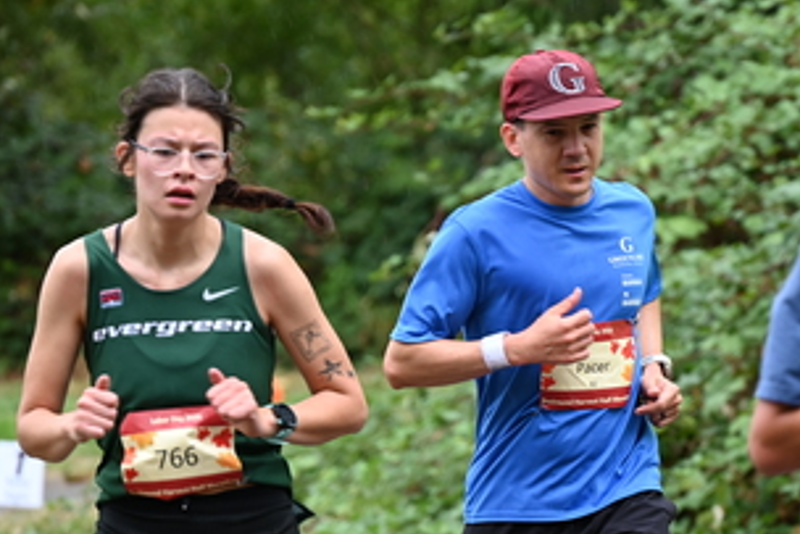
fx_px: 8048
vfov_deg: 3.8
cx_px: 508
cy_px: 322
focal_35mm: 362
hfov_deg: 5.7
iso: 800
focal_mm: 200
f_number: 6.3
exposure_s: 1/250
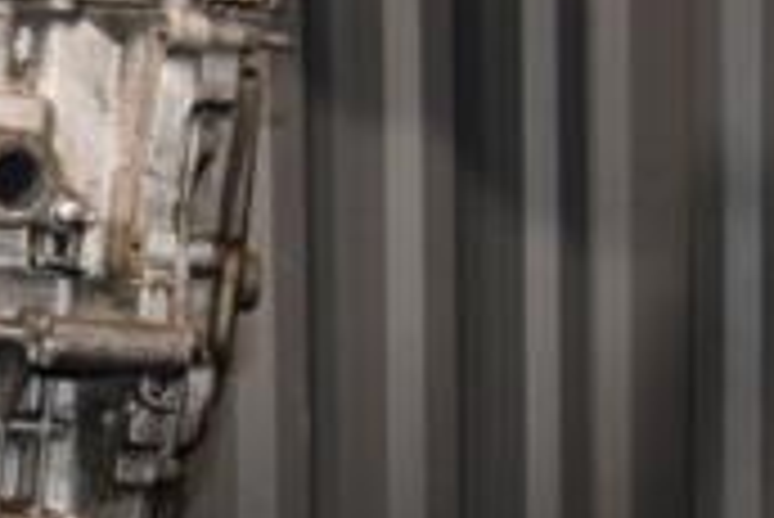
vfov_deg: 12.4
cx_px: -140
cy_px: 423
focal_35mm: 110
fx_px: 2361
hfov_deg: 17.8
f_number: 5
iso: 800
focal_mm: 21
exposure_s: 1/60
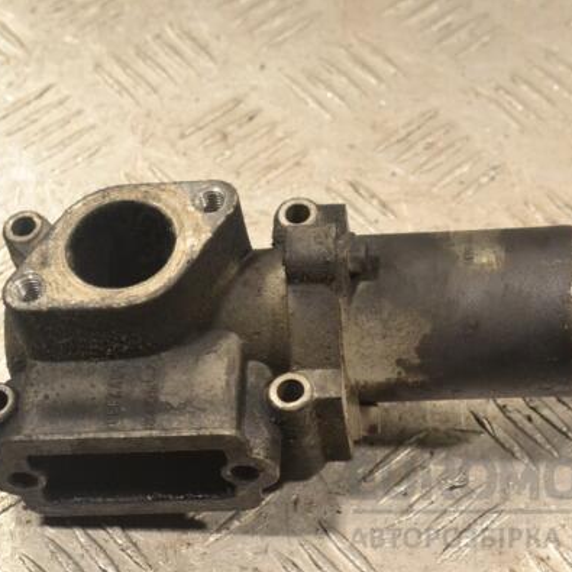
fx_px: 1664
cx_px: 321
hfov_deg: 19.5
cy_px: 285
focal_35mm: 89
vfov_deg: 19.5
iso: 3200
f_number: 9
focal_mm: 46
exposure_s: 1/320
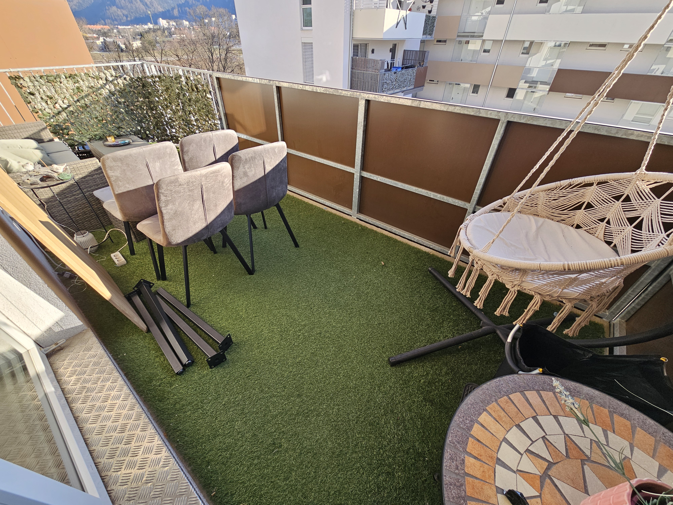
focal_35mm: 13
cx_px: 336
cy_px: 252
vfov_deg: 89.9
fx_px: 253
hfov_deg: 106.2
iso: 50
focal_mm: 2.2
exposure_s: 1/275
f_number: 2.2
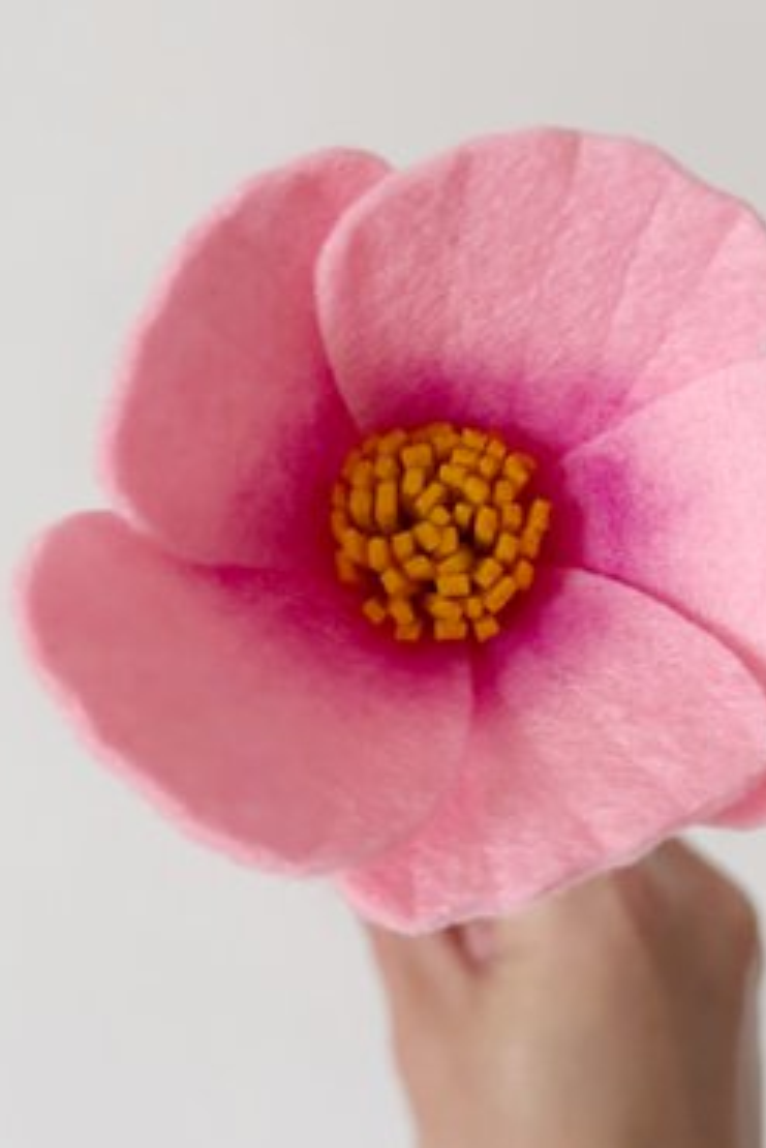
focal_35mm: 54
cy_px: 543
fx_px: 1722
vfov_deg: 36.8
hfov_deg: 25.1
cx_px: 447
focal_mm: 6.76
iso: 200
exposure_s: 1/121
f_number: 1.78
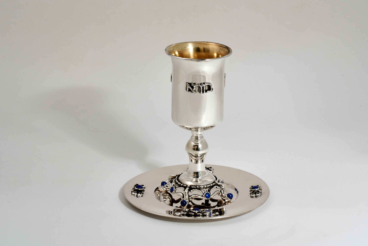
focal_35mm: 100
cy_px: 123
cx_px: 184
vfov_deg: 13.7
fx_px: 1022
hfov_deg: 20.4
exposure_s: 1/200
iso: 1000
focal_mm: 100
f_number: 18
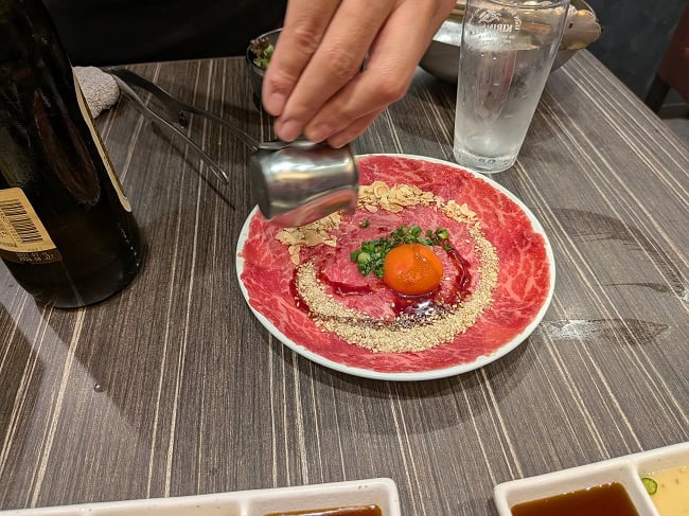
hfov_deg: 71.6
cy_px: 258
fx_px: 478
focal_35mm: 24
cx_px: 344
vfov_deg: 56.8
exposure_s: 1/100
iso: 263
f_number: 1.7
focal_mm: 4.5
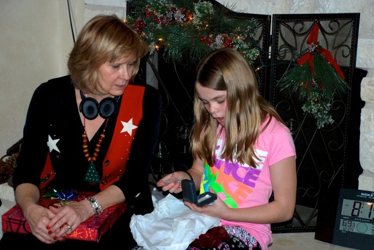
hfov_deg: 21.9
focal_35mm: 93
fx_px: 967
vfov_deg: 14.7
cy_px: 125
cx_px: 187
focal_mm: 62
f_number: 5.3
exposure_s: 1/60
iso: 200
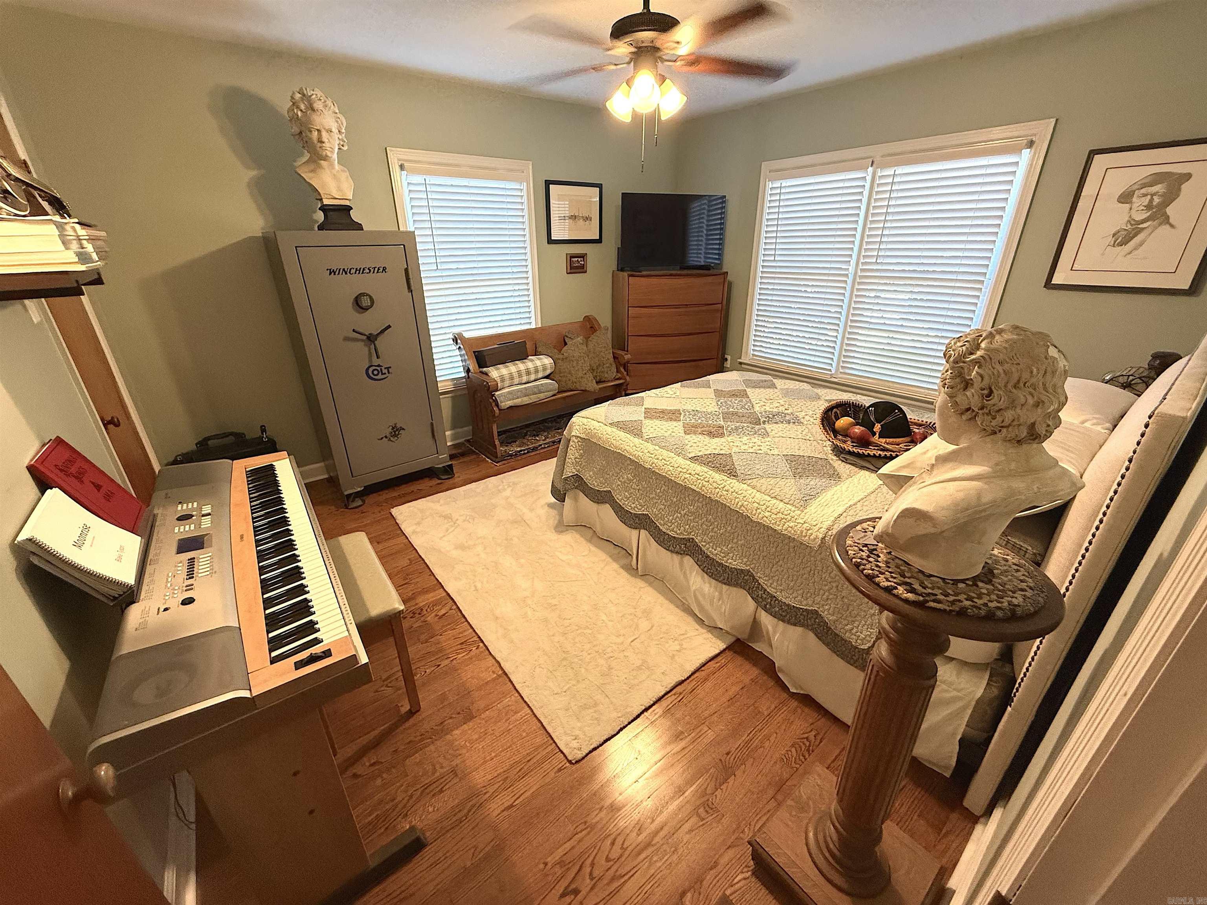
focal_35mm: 14
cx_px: 604
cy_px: 452
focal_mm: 2.22
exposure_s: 1/60
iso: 400
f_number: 2.2
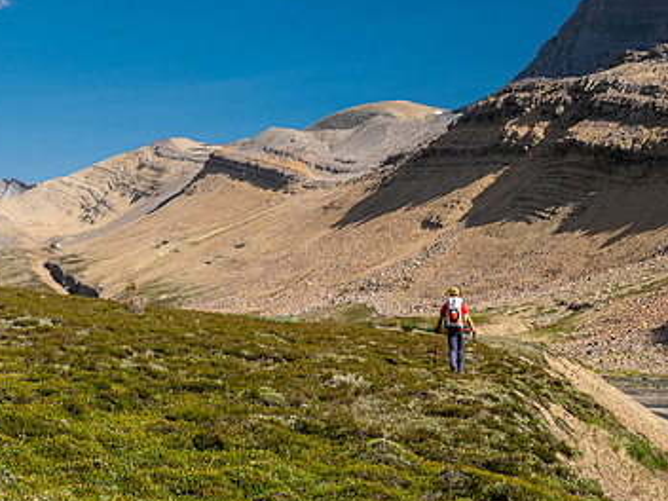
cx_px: 340
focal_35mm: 79
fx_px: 1524
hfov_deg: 24.7
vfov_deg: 18.6
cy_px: 301
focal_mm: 24
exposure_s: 1/160
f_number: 8
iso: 200
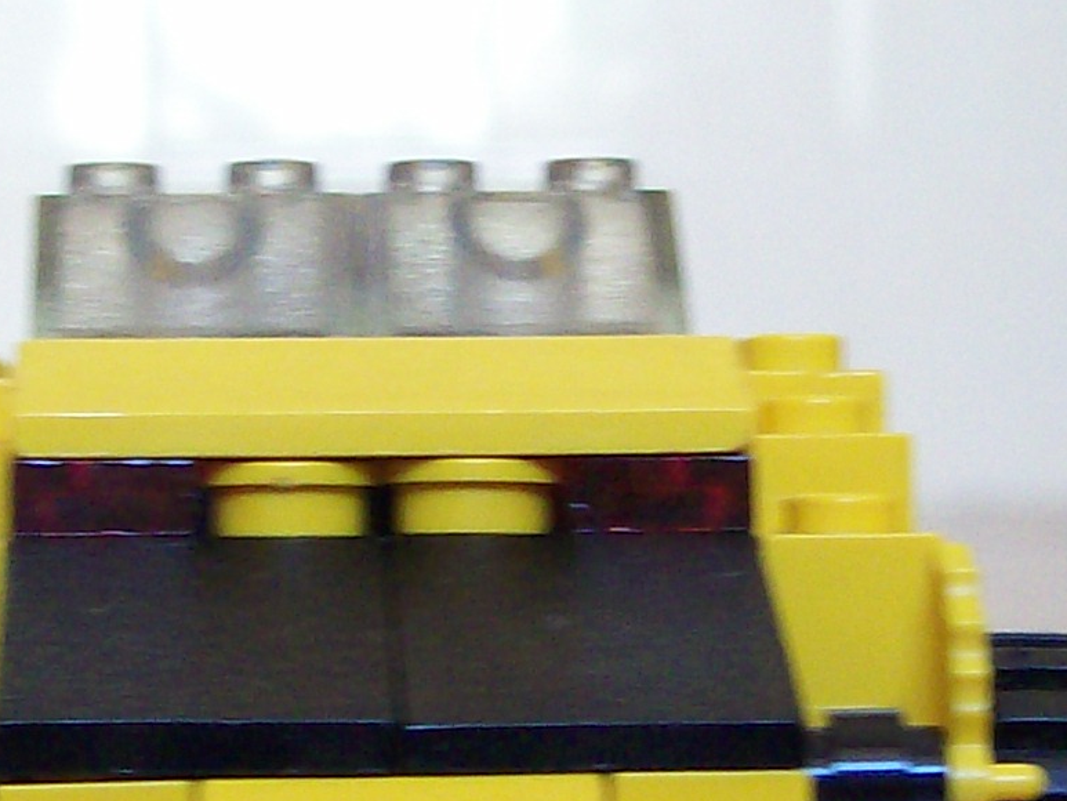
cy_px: 461
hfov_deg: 13.8
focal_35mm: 143
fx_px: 4409
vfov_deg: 10.4
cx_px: 404
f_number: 2.7
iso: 137
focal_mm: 6
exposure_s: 1/32
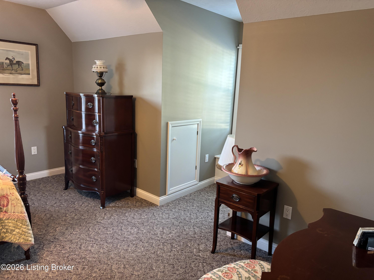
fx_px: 281
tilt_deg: -12.2
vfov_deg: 53.1
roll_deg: -2.0
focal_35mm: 26
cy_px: 140
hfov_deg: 67.3
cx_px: 187
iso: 320
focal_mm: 5.96
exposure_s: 1/60
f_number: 1.6
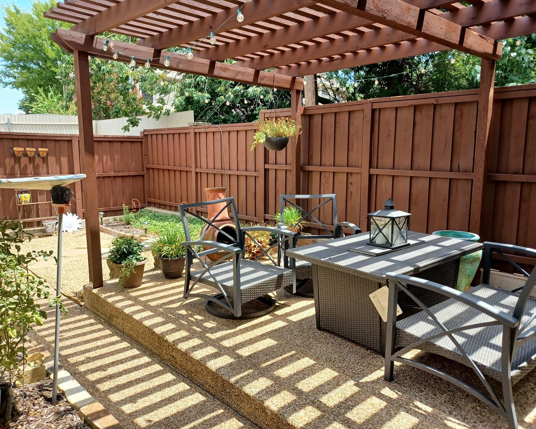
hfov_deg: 64.0
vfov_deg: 53.2
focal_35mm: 27
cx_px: 283
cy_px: 213
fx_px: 428
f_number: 1.8
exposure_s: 1/133
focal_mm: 4.6
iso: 32
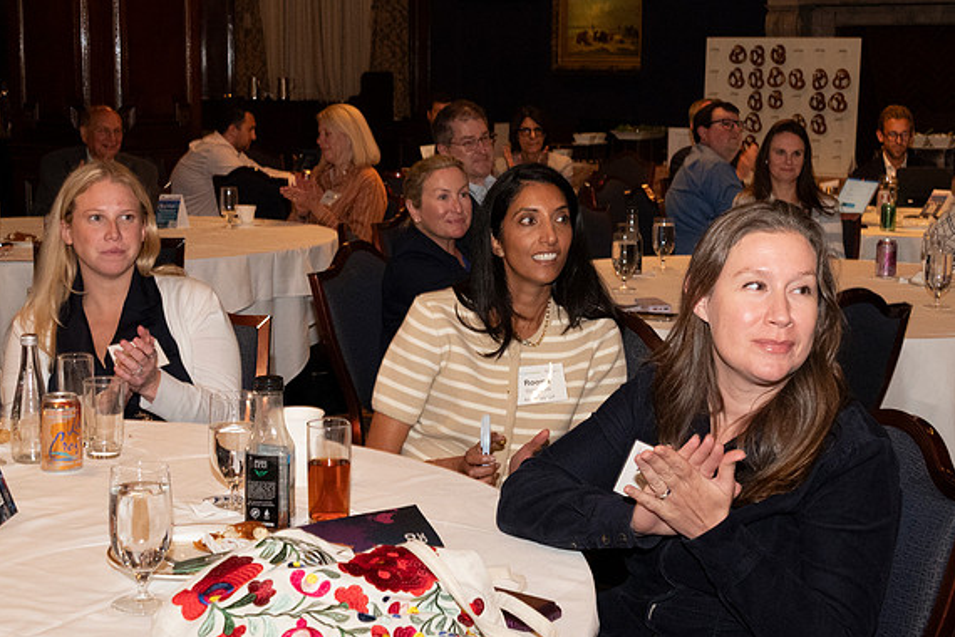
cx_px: 481
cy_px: 323
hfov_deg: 34.5
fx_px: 1538
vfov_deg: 23.4
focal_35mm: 58
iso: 4000
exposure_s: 1/50
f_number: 9
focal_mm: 38
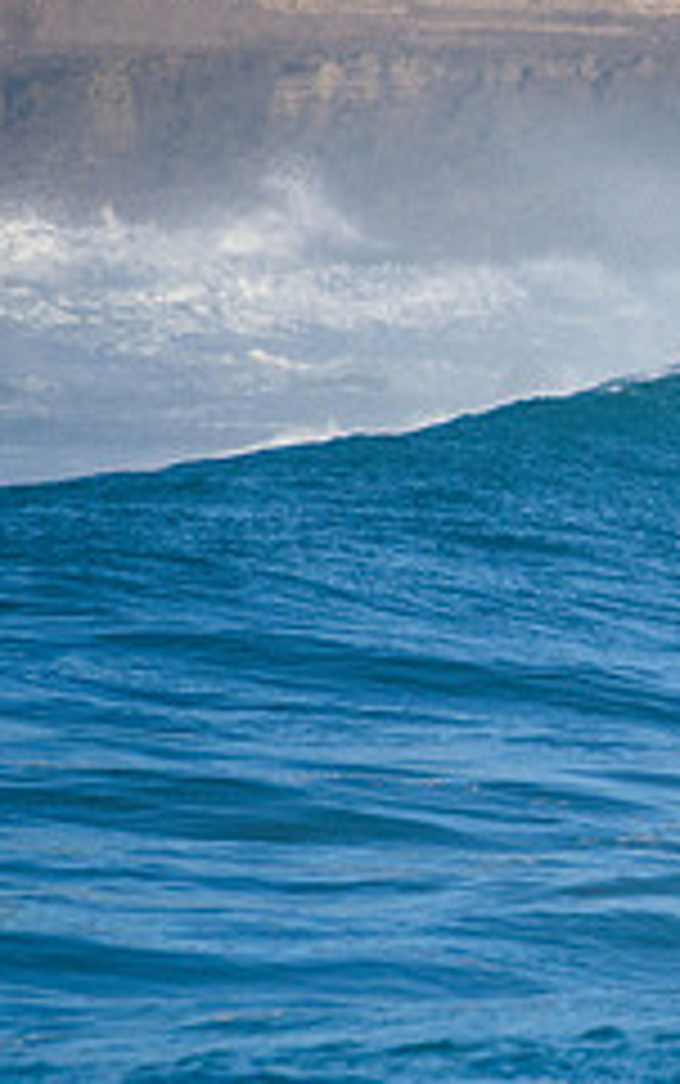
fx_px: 44487
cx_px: 1208
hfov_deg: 0.9
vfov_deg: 1.4
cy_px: 576
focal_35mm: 1503
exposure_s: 1/1600
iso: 320
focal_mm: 500
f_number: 5.6
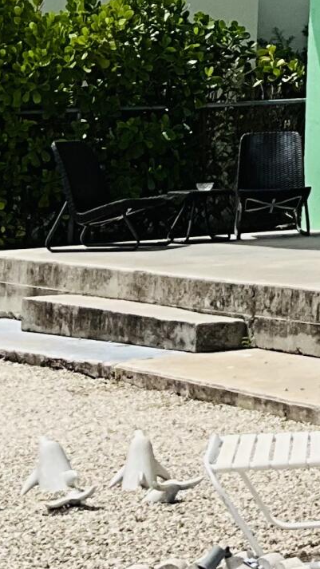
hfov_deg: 8.2
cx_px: 847
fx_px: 2006
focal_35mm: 133
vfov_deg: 15.0
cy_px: -268
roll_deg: +1.3
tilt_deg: +11.0
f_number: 1.8
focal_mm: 3
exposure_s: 1/2538
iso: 25
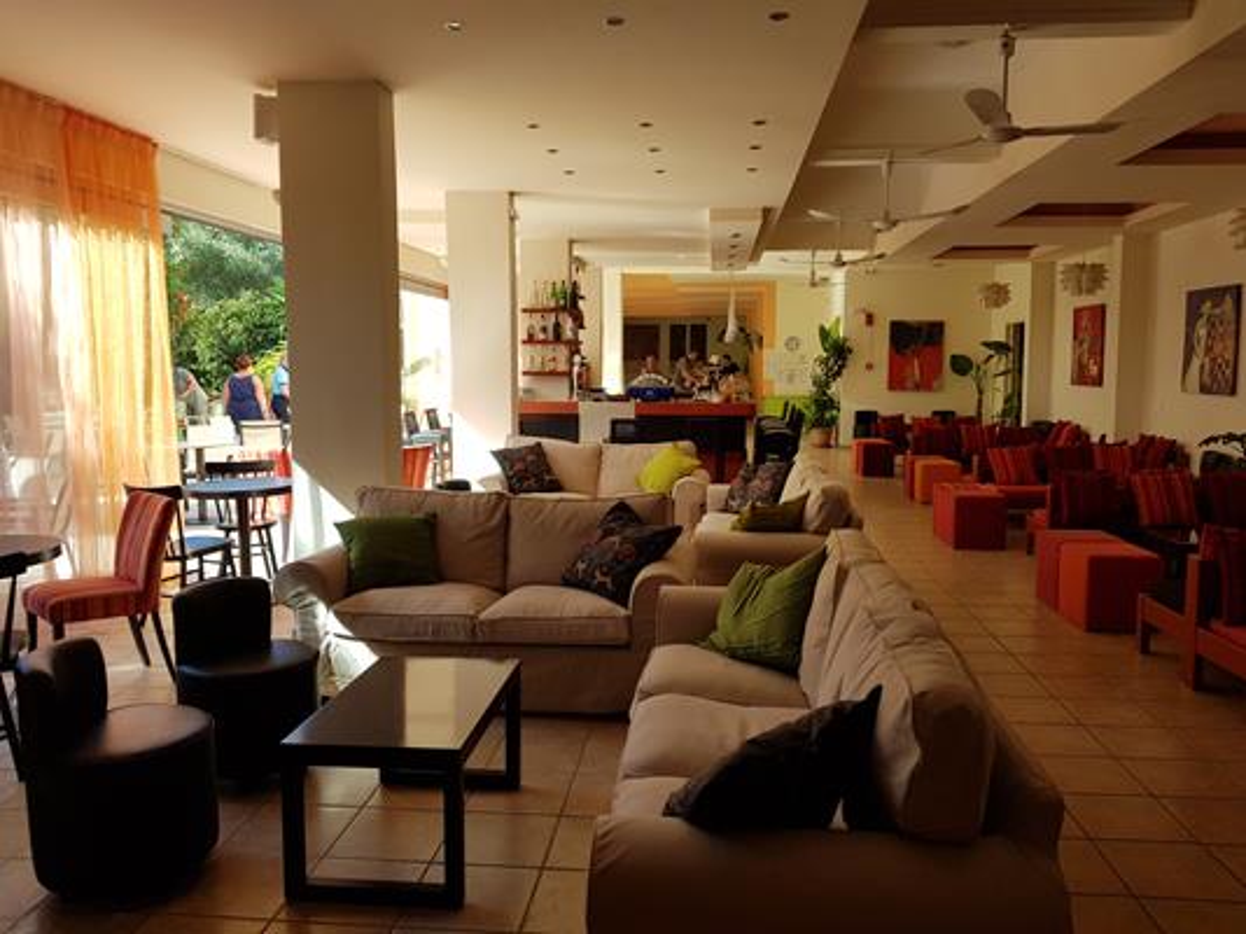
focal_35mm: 26
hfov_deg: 67.3
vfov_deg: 53.0
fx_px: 935
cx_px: 623
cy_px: 467
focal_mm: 4.2
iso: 40
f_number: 1.7
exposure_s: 1/339
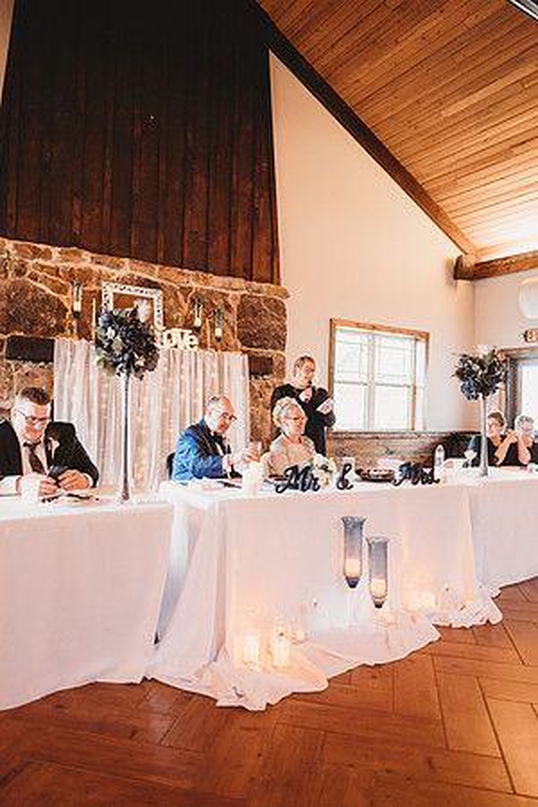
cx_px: 269
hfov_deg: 53.1
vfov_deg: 73.7
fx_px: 538
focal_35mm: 24
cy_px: 404
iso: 2000
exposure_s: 1/125
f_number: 2.5
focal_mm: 24
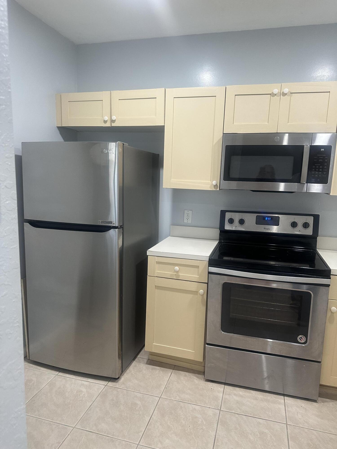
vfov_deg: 71.6
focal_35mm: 24
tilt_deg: -8.7
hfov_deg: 56.8
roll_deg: -2.7
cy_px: 224
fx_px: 312
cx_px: 168
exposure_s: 1/60
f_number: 1.78
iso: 200
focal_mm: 6.86
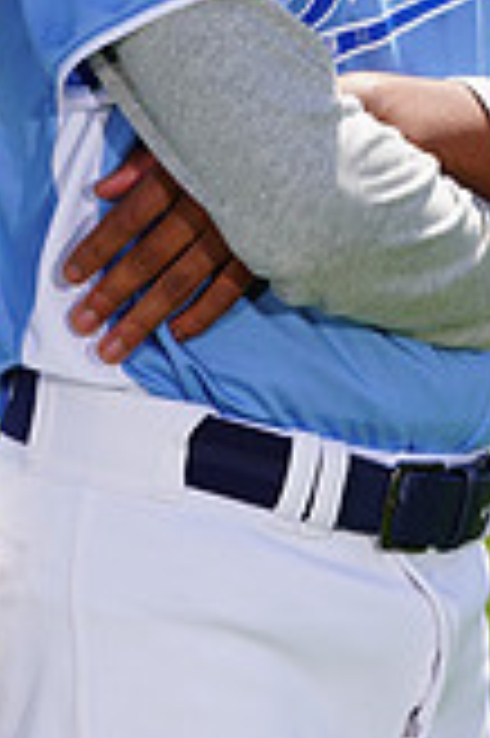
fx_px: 15794
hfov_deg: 1.8
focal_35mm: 772
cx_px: -133
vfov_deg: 2.7
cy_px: -297
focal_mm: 218
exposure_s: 1/250
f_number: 8
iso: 100
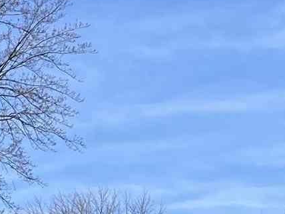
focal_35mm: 201
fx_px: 1655
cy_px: 353
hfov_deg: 9.8
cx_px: 204
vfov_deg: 7.2
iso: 20
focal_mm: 3.99
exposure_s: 1/1799
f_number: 1.8
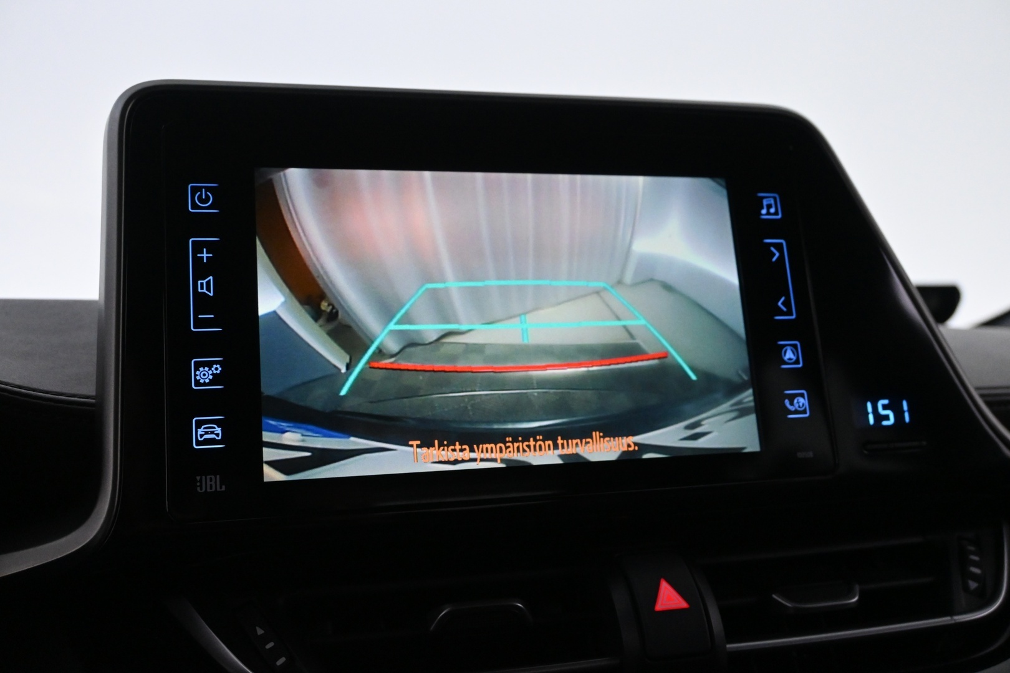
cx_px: 505
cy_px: 336
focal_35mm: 34
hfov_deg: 56.1
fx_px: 947
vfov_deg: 39.1
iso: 3200
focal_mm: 22.5
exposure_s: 1/80
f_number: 4.5
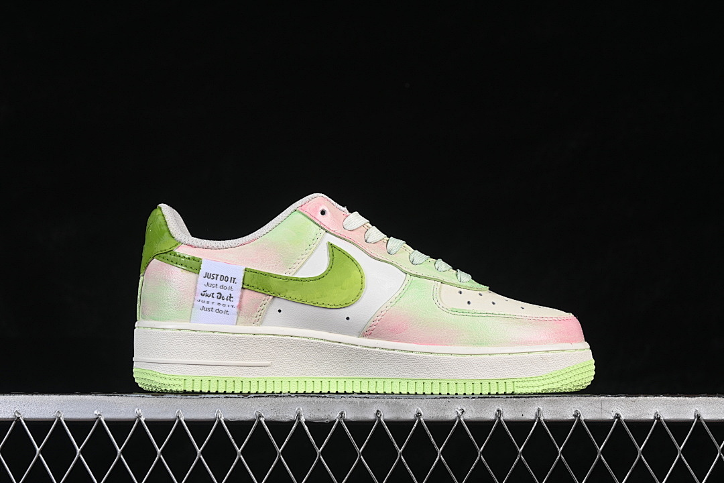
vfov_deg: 18.2
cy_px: 242
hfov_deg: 27.0
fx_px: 1508
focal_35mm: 75
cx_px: 362
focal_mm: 50
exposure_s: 1/80
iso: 160
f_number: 8
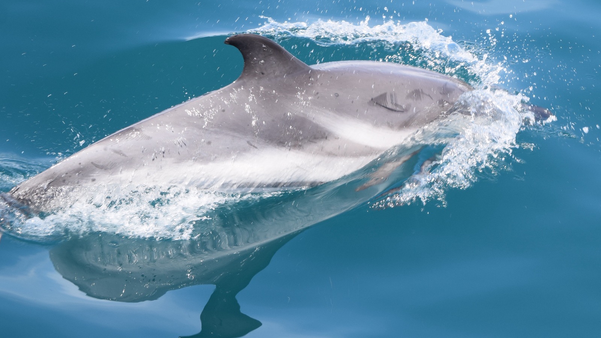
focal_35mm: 87
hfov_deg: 24.6
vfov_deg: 14.0
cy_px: 177
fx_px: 1379
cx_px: 301
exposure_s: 1/250
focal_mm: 55
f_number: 8
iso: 220
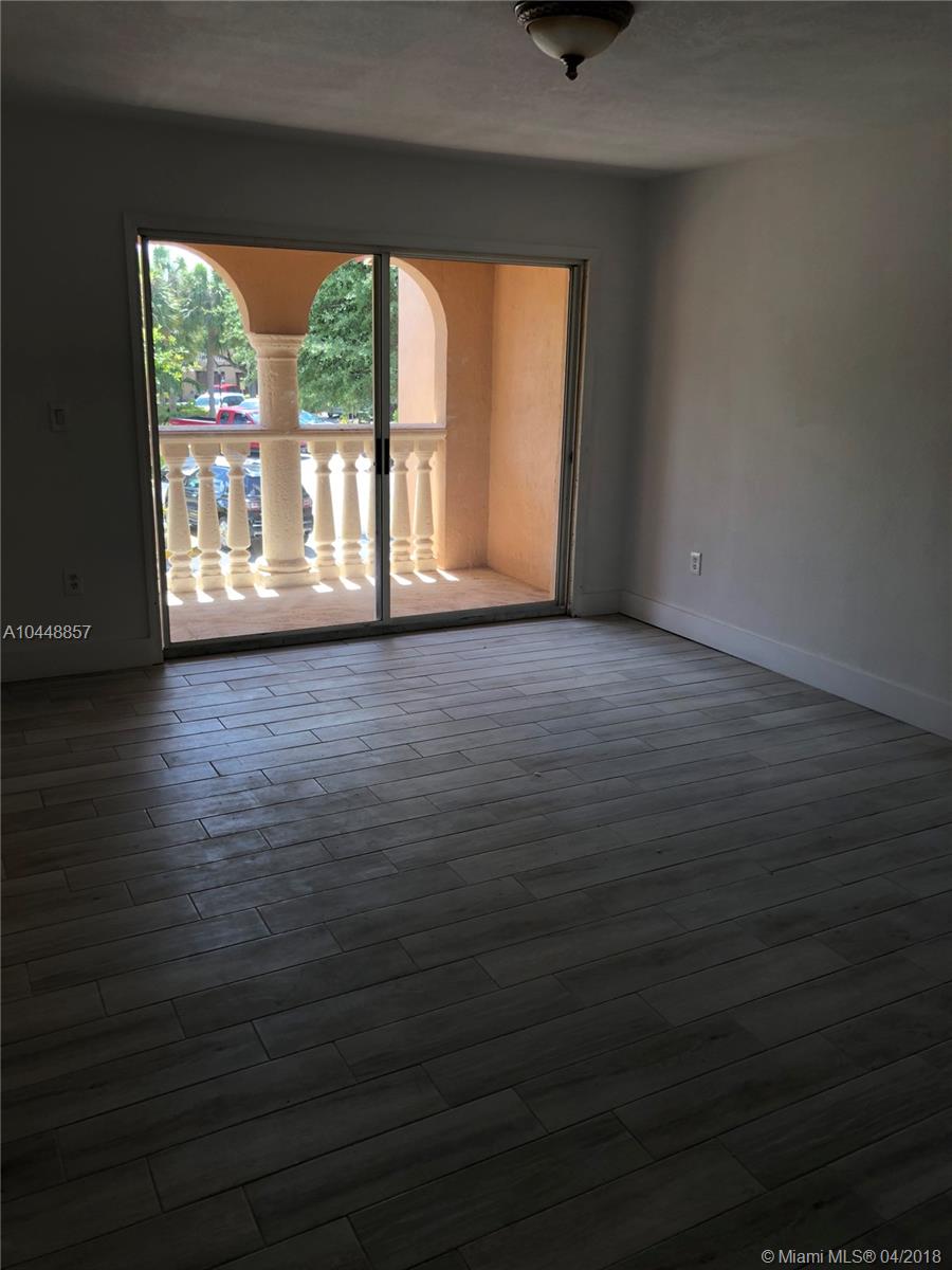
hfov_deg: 49.7
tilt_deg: -13.6
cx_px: 476
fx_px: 1027
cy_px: 635
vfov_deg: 63.4
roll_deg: -2.7
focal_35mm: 28
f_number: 1.8
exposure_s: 1/120
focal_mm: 4
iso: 64
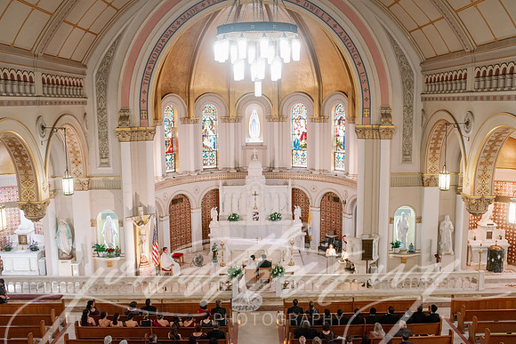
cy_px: 172
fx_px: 502
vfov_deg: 37.9
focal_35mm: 35
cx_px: 258
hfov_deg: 54.4
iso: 2000
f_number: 3.5
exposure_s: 1/125
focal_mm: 35
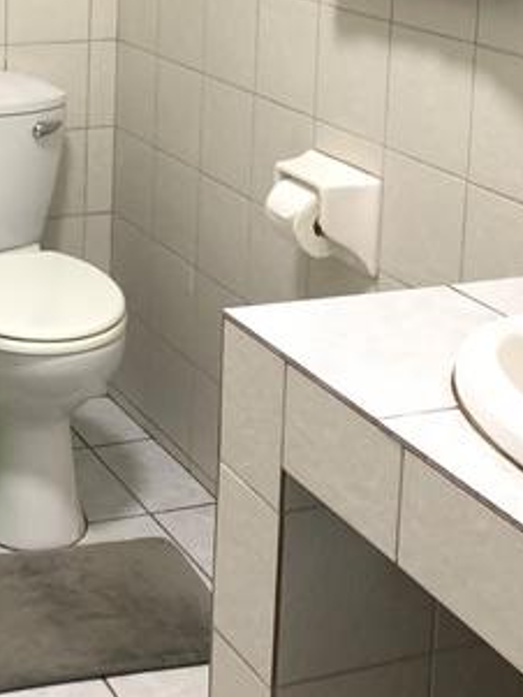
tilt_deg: -8.0
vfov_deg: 26.8
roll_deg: -1.6
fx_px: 1389
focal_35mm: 69
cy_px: 19
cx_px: -32
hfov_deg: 20.5
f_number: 1.8
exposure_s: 1/45
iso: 400
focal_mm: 4.25
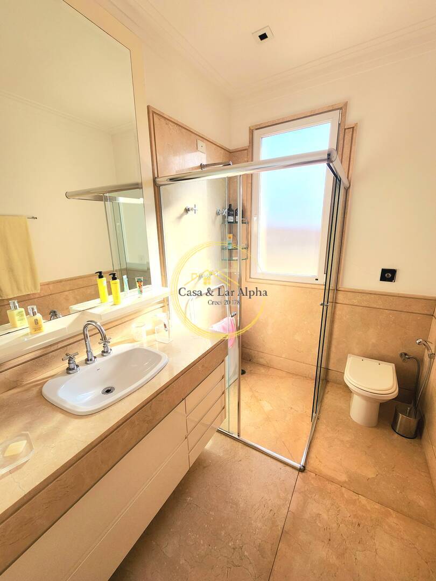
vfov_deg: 106.2
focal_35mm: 13
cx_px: 218
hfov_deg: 89.9
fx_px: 218
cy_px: 290
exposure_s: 1/400
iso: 50
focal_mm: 2.2
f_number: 2.2
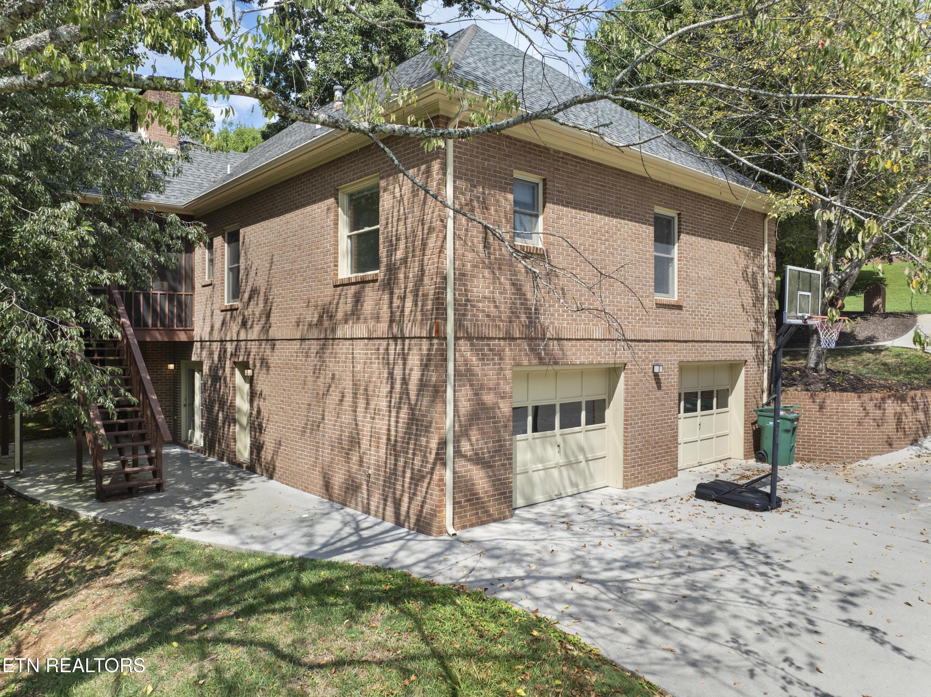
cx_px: 466
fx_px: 645
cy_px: 348
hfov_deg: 71.6
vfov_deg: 56.8
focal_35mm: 24
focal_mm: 12.29
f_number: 2.8
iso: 120
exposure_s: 1/320
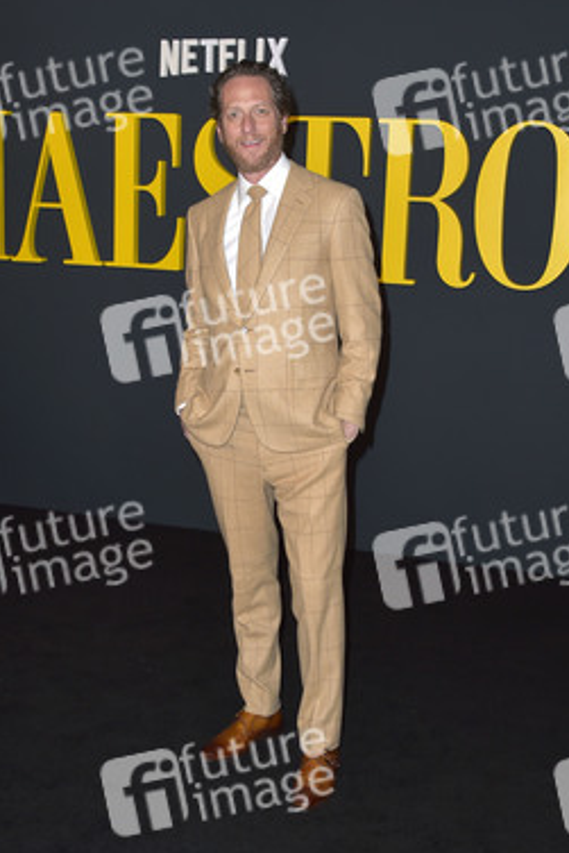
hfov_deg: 38.9
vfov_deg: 55.8
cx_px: 284
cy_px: 442
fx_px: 805
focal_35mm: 34
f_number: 6.3
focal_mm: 32
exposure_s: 1/250
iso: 320
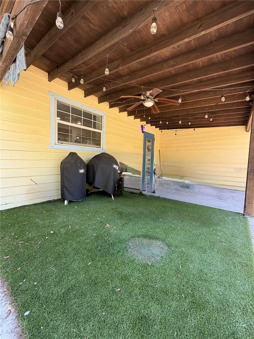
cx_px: 127
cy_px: 170
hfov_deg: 85.7
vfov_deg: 102.1
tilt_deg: -4.1
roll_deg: -1.4
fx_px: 137
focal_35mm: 14
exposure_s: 1/121
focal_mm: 2.22
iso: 125
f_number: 2.2
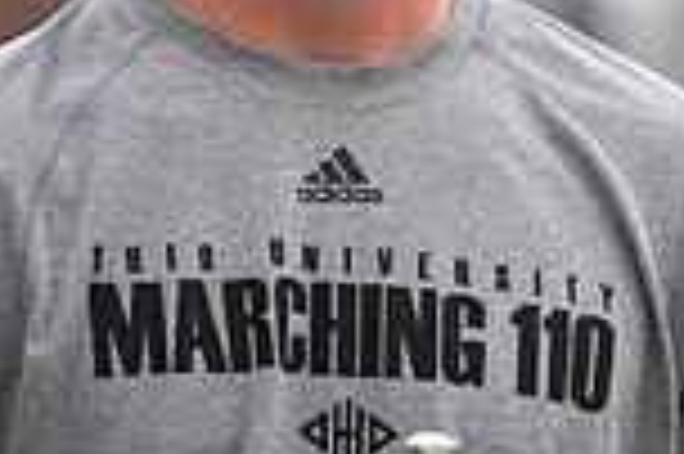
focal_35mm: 765
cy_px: -285
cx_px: 428
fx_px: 14519
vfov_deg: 1.8
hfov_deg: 2.7
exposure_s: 1/1250
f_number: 2.8
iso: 1000
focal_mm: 200
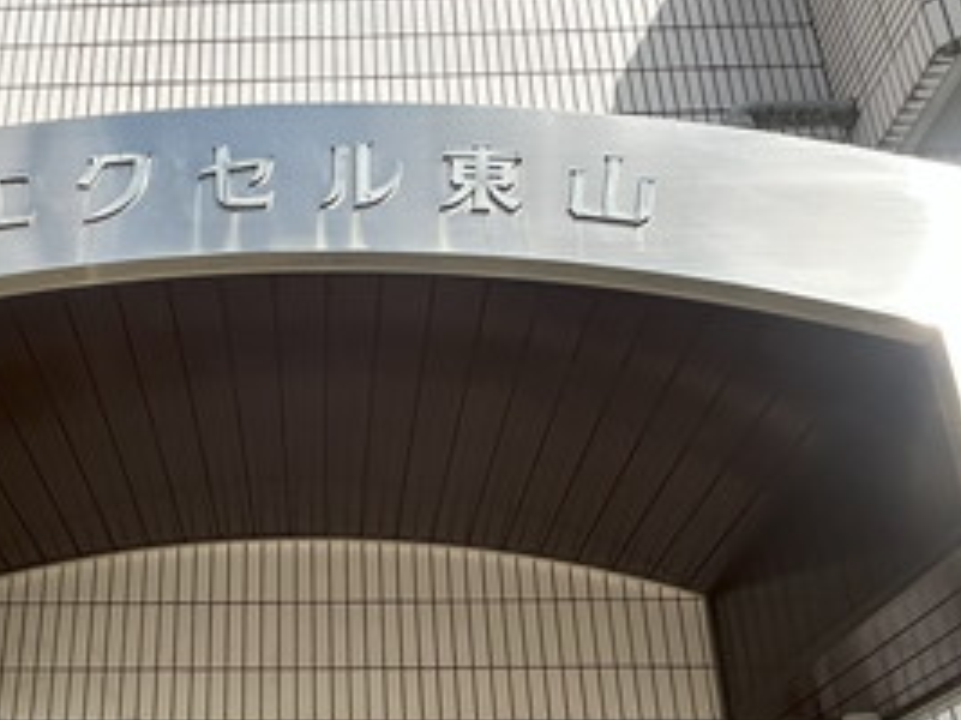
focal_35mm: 42
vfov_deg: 34.0
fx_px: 1165
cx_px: 270
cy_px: 490
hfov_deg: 43.7
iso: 32
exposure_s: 1/349
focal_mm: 1.54
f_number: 2.4
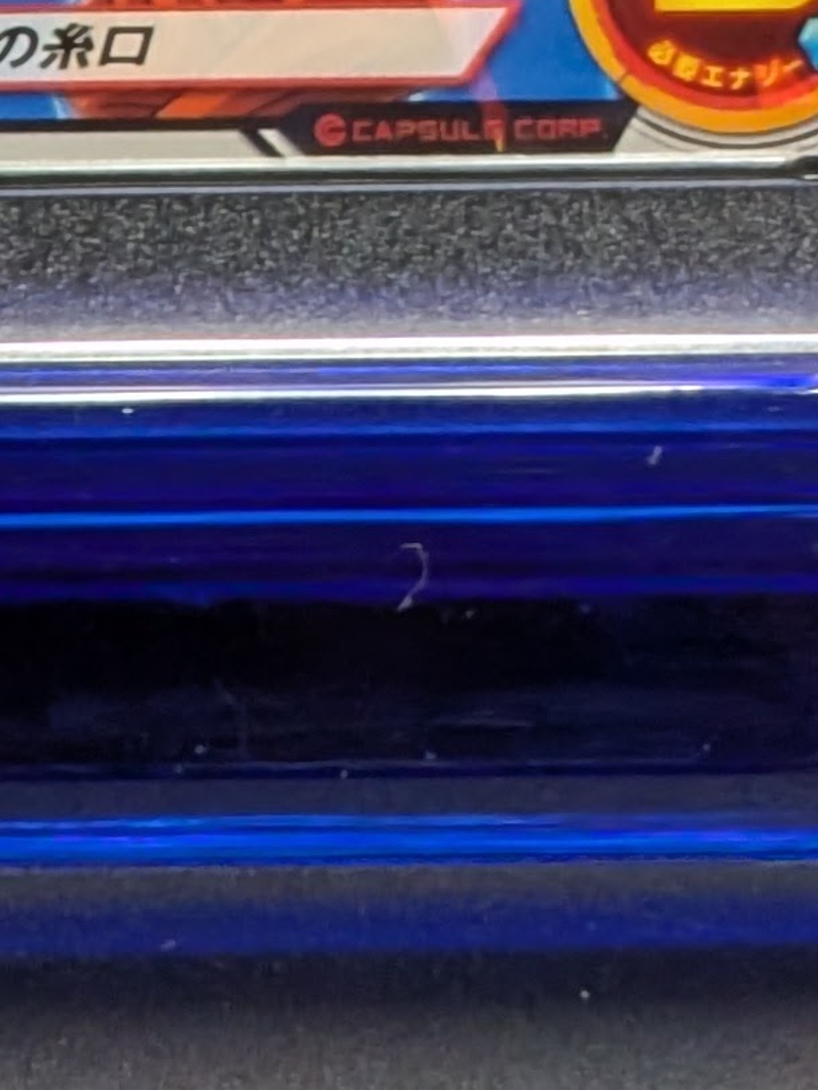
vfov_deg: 7.9
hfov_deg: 6.2
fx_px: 7591
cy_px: -1043
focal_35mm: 241
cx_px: 145
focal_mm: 4.53
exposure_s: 1/60
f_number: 1.7
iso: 192
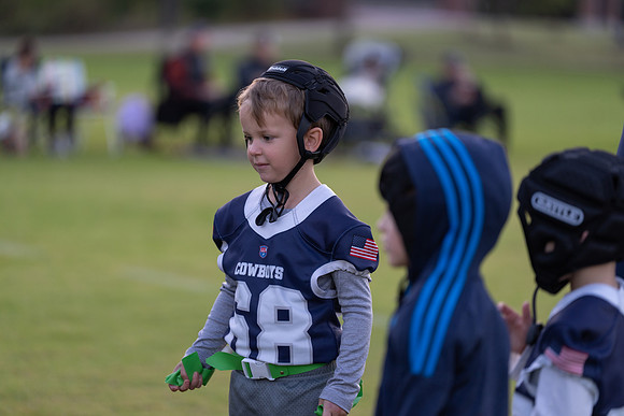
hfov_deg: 12.5
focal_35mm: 164
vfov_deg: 8.4
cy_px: 208
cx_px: 312
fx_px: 2843
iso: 400
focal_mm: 164
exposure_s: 1/320
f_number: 2.8
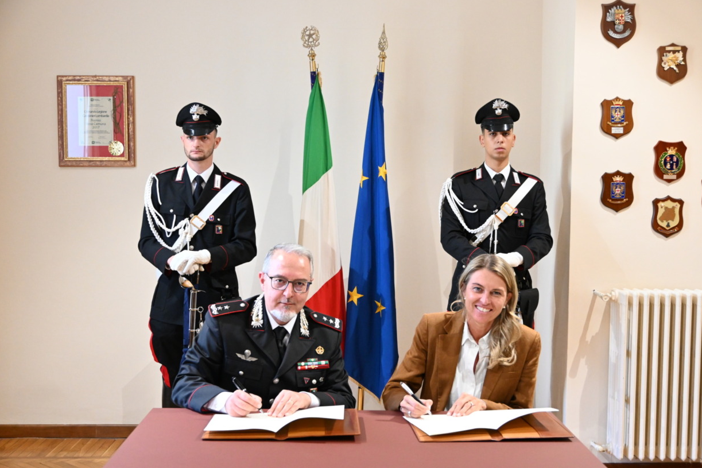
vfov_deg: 29.5
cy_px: 243
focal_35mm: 46
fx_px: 888
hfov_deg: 43.2
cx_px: 356
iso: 2800
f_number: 4
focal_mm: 29
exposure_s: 1/125
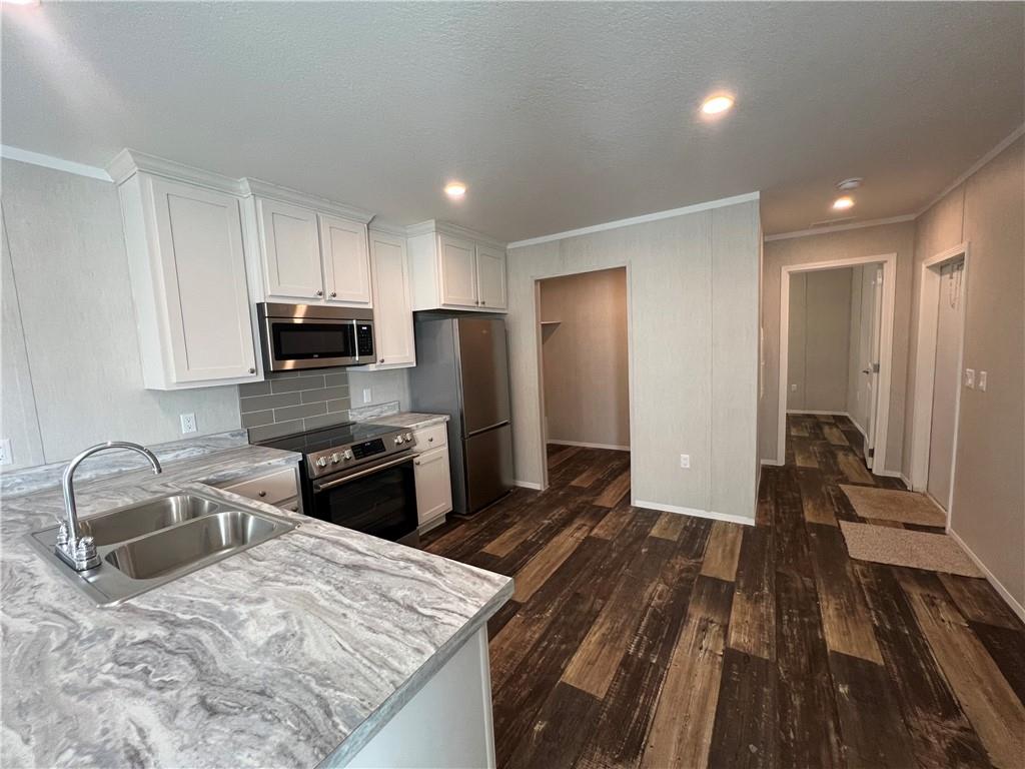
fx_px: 385
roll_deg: +2.6
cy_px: 384
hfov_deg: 106.2
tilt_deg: -6.4
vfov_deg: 89.9
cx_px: 512
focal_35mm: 13
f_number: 1.8
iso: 160
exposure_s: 1/60
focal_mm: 1.57
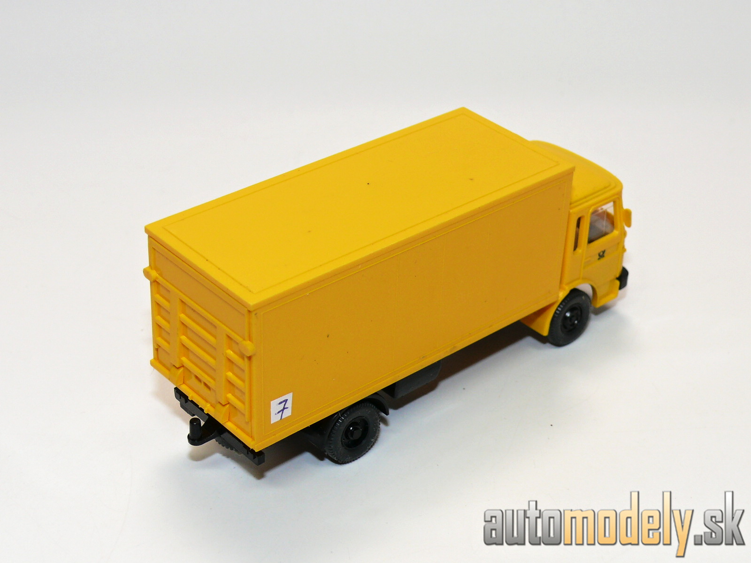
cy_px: 282
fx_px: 1497
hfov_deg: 28.2
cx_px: 376
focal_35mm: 69
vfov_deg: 21.3
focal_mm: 11
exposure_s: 1/30
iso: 100
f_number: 4
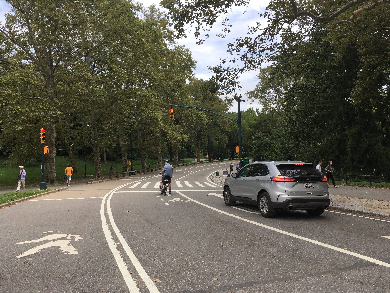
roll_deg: +2.6
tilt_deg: -0.8
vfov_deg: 48.2
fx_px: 327
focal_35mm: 29
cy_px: 146
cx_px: 195
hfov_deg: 61.7
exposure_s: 1/739
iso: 25
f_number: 2.2
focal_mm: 4.15
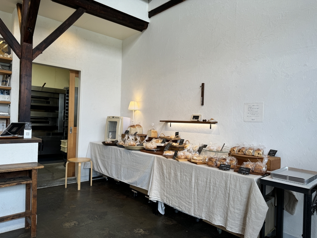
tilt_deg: +0.6
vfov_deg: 56.8
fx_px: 220
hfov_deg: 71.6
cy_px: 119
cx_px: 158
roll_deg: -1.8
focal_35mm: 24
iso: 64
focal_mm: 6.76
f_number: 1.78
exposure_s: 1/182
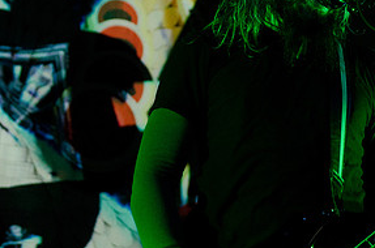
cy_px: 119
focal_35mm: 106
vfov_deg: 12.9
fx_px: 1102
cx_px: 222
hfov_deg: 19.3
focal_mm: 35
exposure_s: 1/160
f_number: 2.8
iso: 2000
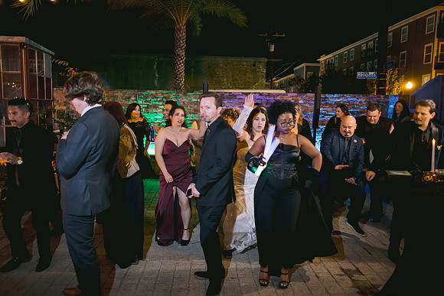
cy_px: 148
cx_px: 222
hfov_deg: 65.5
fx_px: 345
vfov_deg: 46.4
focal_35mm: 28
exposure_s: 1/40
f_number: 2.8
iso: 2000
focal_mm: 28
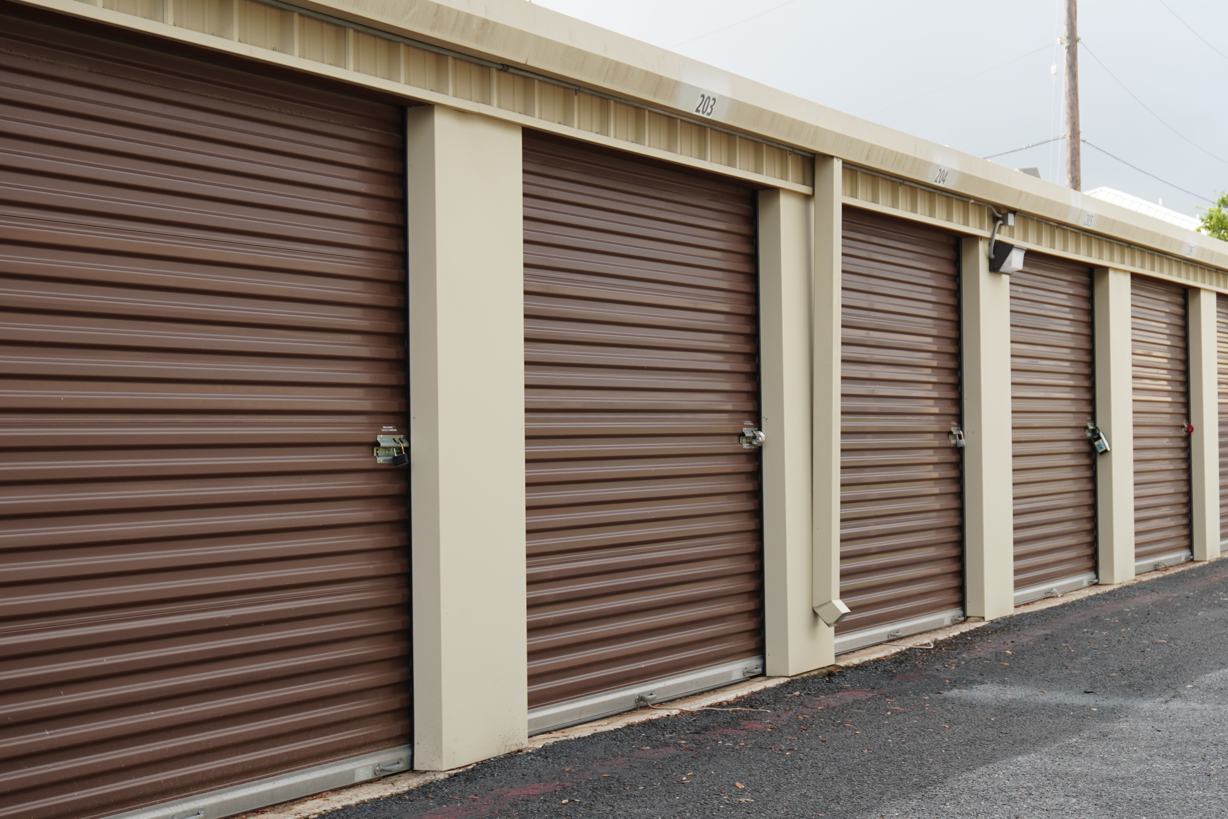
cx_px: 638
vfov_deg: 19.4
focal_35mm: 70
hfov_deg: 28.8
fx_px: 2388
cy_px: 361
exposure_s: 1/200
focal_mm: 34
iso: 100
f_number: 5.6
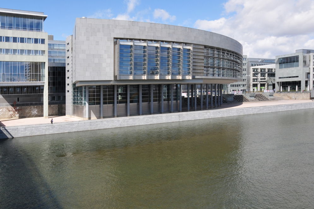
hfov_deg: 63.6
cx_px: 141
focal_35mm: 29
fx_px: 253
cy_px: 104
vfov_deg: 44.8
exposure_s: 1/320
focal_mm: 10
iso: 200
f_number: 9
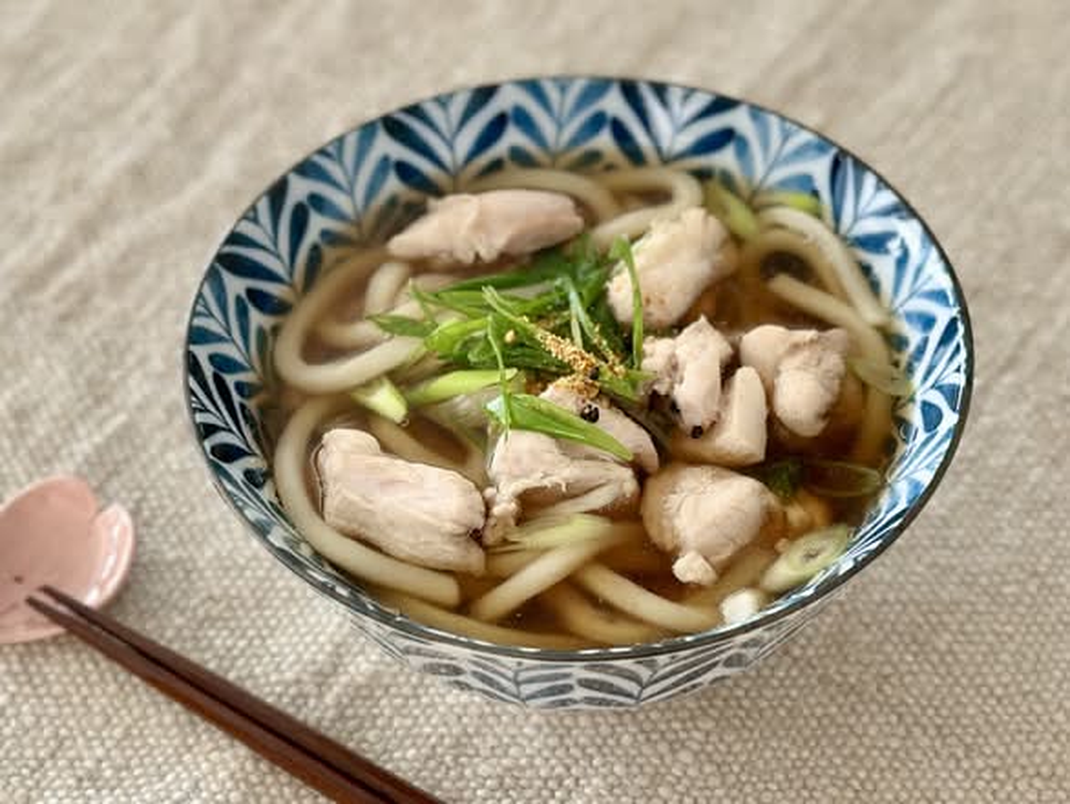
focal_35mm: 48
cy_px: 402
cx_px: 535
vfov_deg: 30.3
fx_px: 1484
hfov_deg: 39.6
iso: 125
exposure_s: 1/121
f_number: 1.78
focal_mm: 6.86
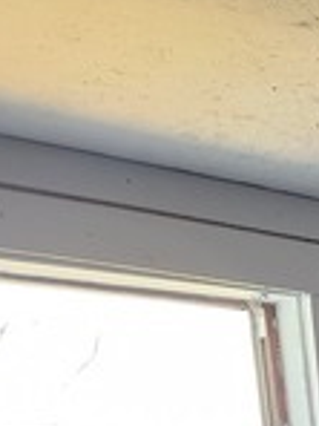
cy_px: 882
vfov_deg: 15.0
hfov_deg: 12.5
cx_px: 638
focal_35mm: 104
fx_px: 1278
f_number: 1.8
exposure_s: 1/120
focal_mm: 5.4
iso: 250
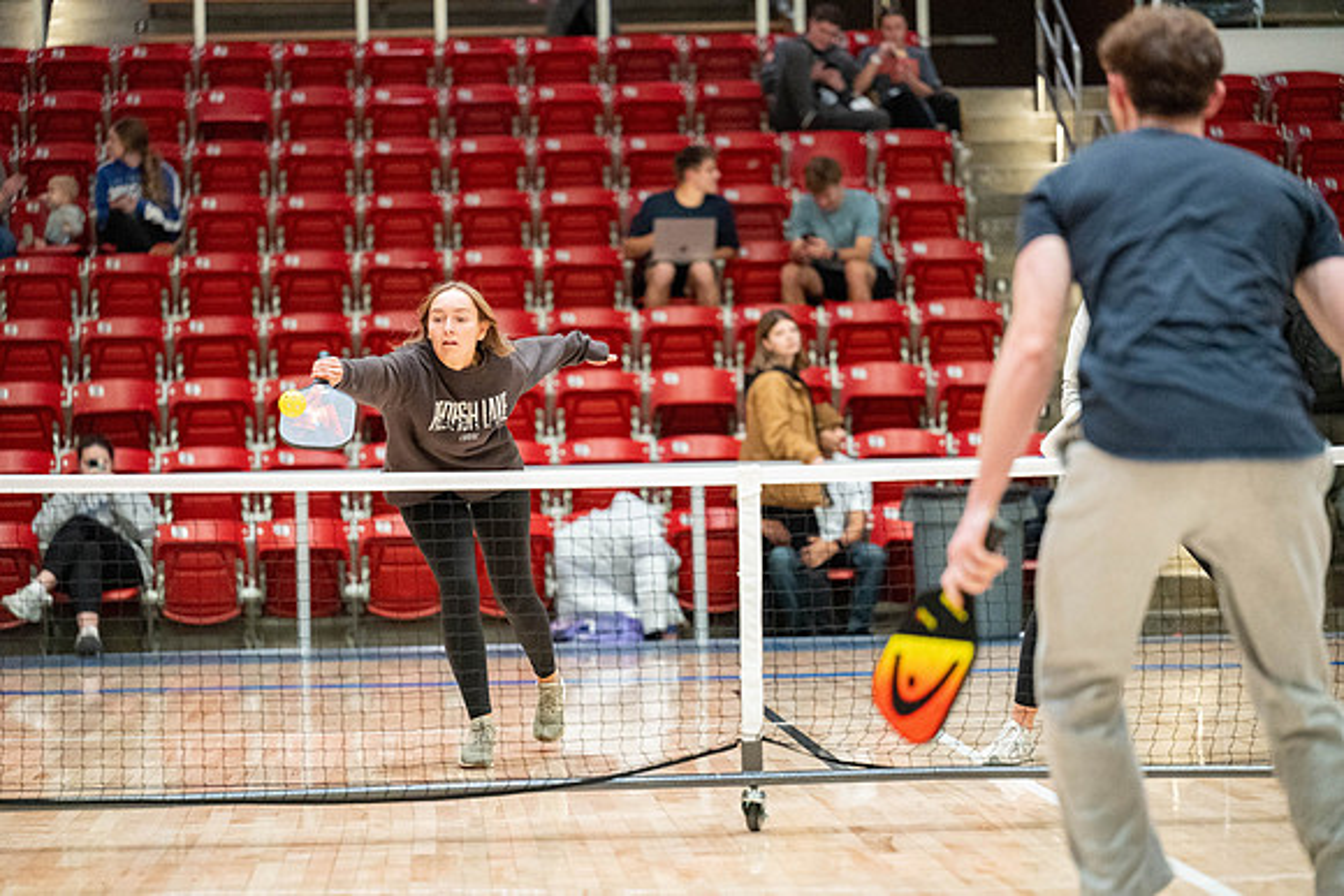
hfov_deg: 15.2
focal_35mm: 135
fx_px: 5041
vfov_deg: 10.2
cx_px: 672
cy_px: 448
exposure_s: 1/500
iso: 5000
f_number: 2.8
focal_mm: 135
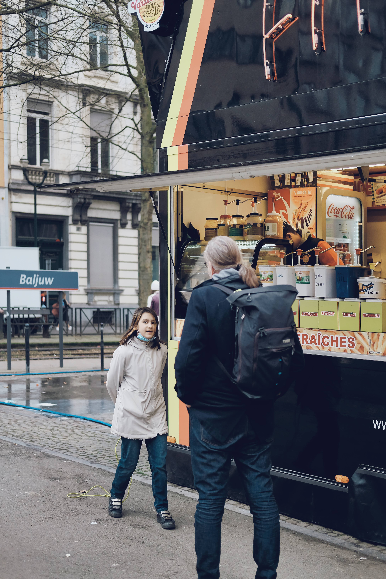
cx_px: 193
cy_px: 290
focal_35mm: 53
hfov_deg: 25.5
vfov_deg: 37.5
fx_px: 852
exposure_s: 1/1400
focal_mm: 35
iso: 800
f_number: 2
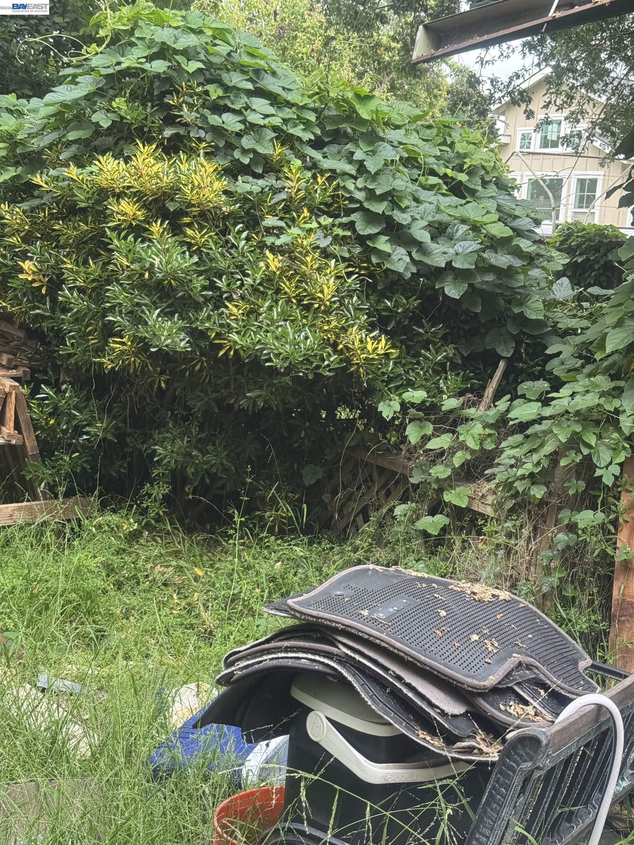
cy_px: 422
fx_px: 1172
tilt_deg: -8.6
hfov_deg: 30.3
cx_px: 317
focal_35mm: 48
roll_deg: -8.2
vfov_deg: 39.7
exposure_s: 1/183
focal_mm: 6.76
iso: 64
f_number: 1.78
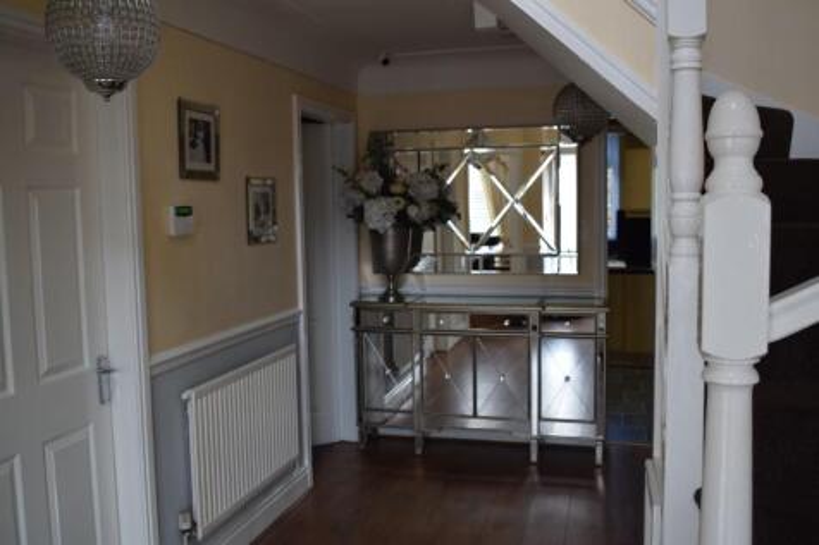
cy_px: 272
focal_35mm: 34
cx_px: 410
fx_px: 785
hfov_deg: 55.1
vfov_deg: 38.3
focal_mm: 23
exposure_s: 1/125
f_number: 5.6
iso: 800
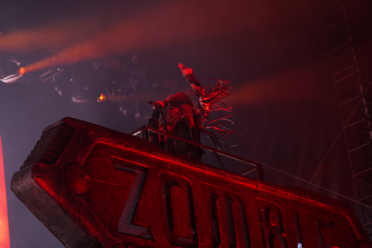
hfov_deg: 19.5
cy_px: 124
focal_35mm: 105
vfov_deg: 13.0
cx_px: 186
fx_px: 1085
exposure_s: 1/125
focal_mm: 105
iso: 1000
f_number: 4
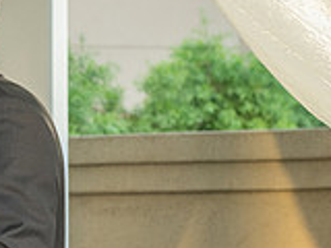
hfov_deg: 5.7
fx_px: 3280
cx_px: -221
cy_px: 350
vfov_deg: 4.3
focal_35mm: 343
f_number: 6.3
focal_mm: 70
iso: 500
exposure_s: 1/200
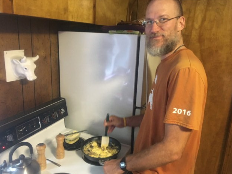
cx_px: 119
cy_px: 88
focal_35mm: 30
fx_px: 201
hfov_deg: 60.0
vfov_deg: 46.8
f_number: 2.2
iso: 250
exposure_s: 1/15
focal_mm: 4.15
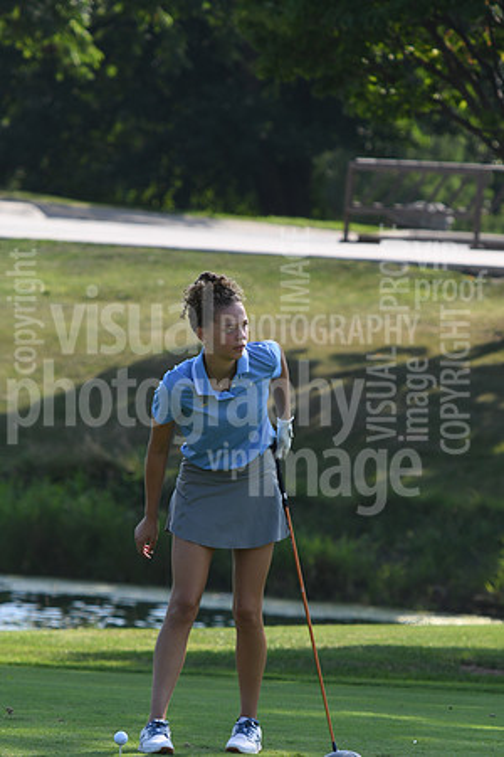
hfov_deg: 2.8
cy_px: 378
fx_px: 10394
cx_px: 252
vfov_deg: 4.2
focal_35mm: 495
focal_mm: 330
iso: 640
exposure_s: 1/800
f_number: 7.1
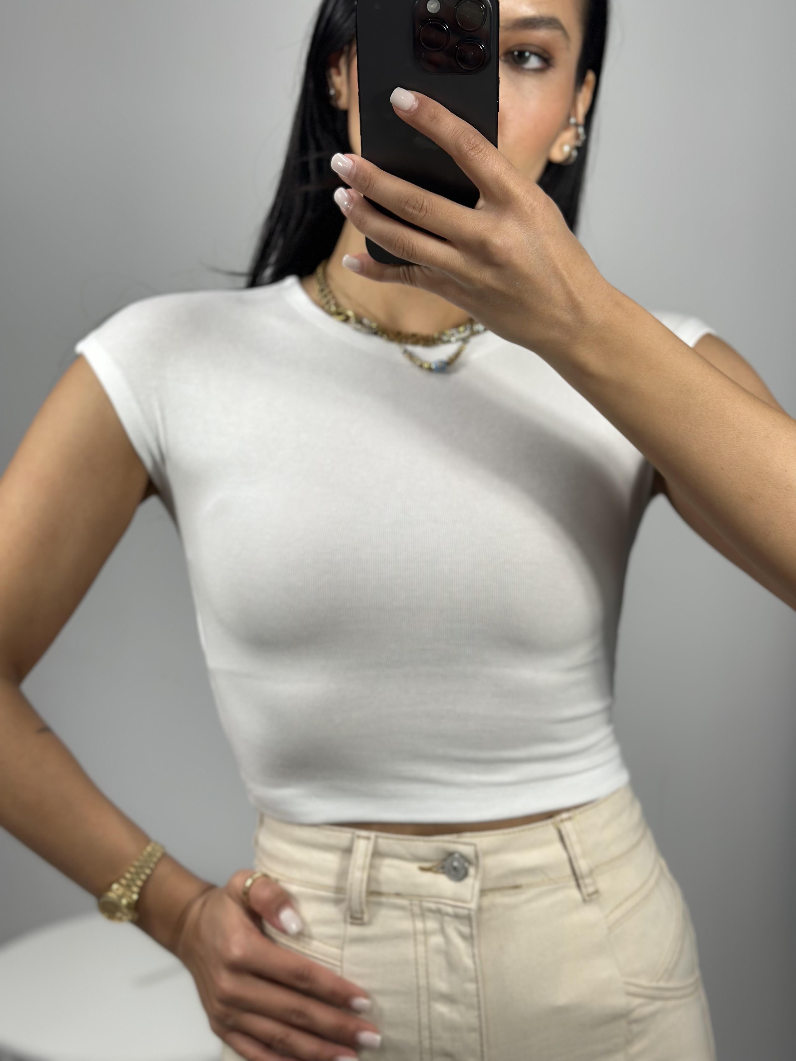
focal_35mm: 48
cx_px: 398
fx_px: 1472
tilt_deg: -30.6
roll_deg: +0.6
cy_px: 530
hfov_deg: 30.3
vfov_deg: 39.7
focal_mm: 6.86
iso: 64
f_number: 1.78
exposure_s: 1/100
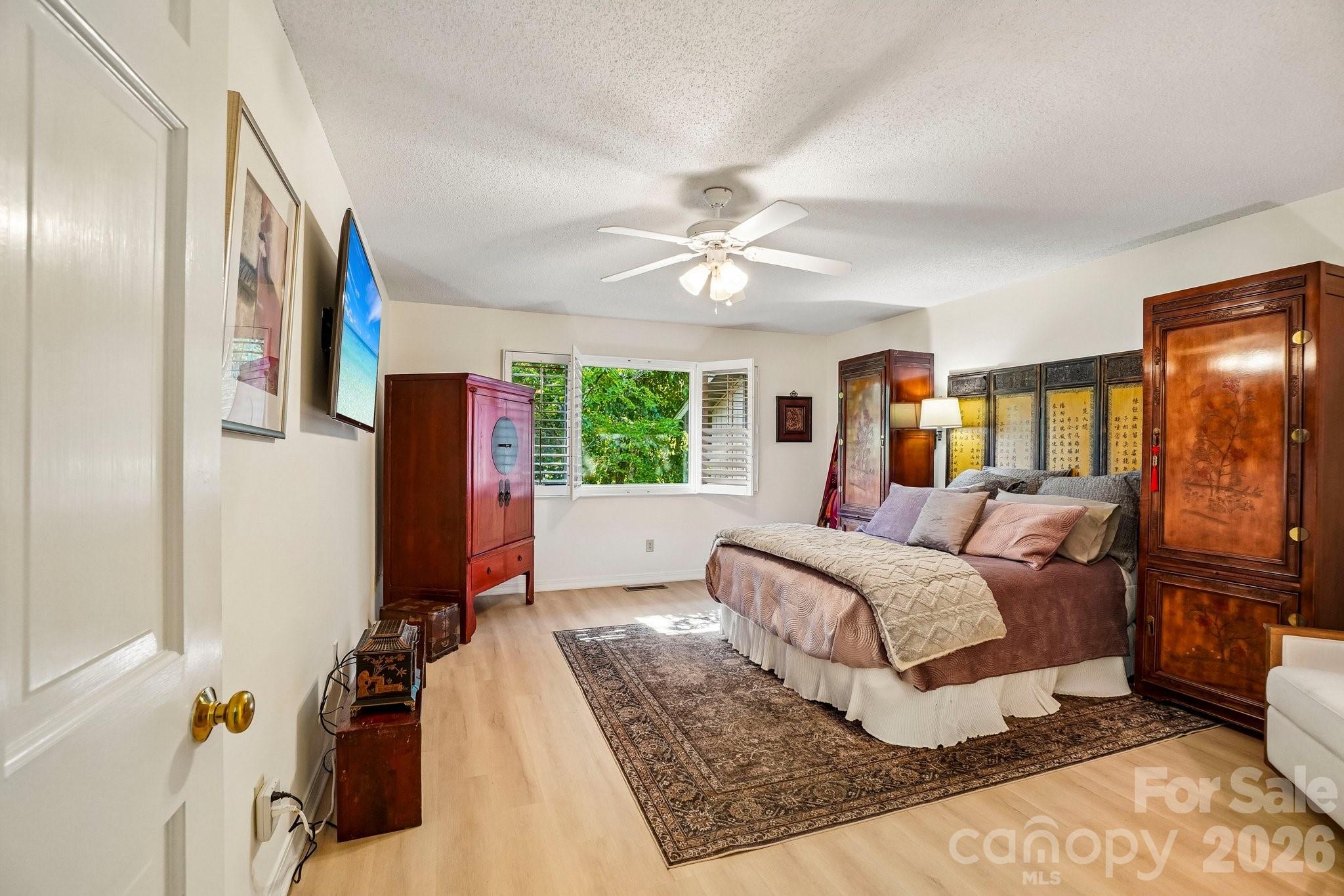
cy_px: 448
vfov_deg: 77.3
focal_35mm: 15
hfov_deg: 100.4
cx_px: 672
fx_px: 560
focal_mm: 10
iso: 400
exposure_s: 1/10
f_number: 8
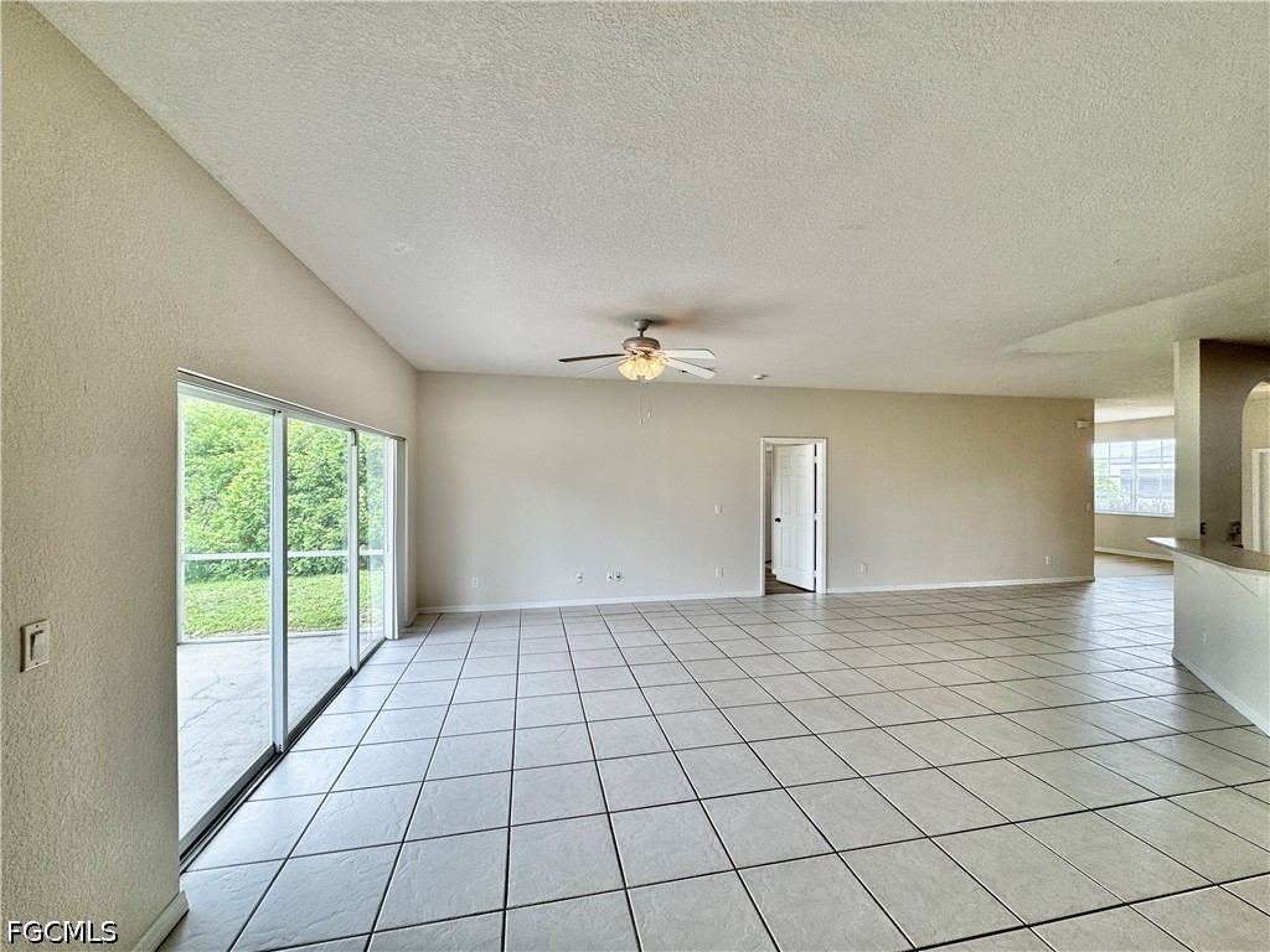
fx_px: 514
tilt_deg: -0.8
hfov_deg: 102.1
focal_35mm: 14
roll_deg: -0.3
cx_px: 635
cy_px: 476
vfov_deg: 85.7
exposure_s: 1/120
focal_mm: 2.22
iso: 50
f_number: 2.2
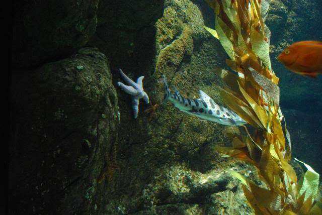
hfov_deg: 57.2
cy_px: 108
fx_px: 295
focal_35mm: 33
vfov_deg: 40.0
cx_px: 161
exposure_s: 1/60
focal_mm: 22
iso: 1600
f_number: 3.8
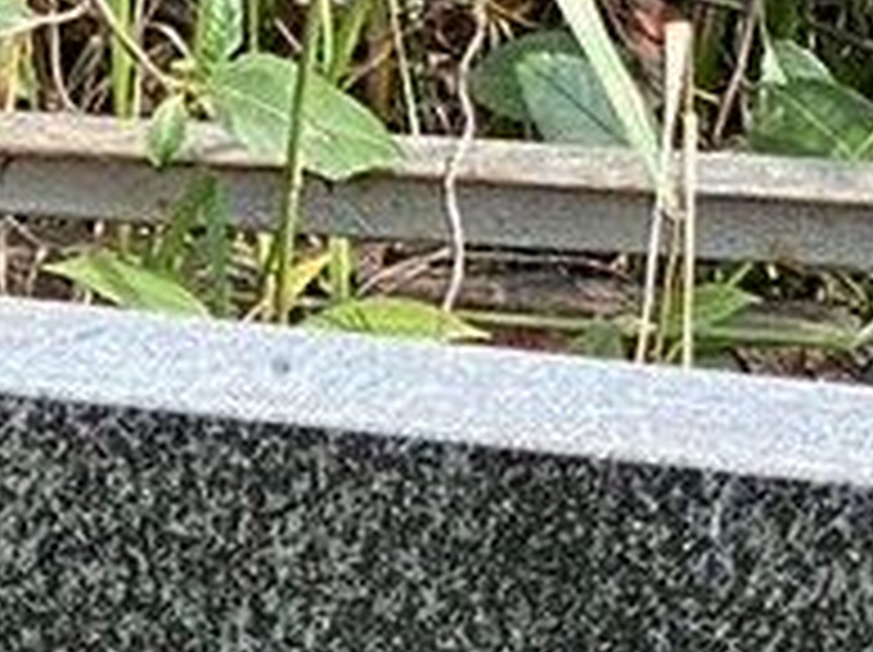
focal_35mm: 386
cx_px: 32
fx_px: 9723
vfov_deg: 3.7
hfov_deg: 5.1
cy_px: 2343
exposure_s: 1/338
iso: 20
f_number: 2
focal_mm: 6
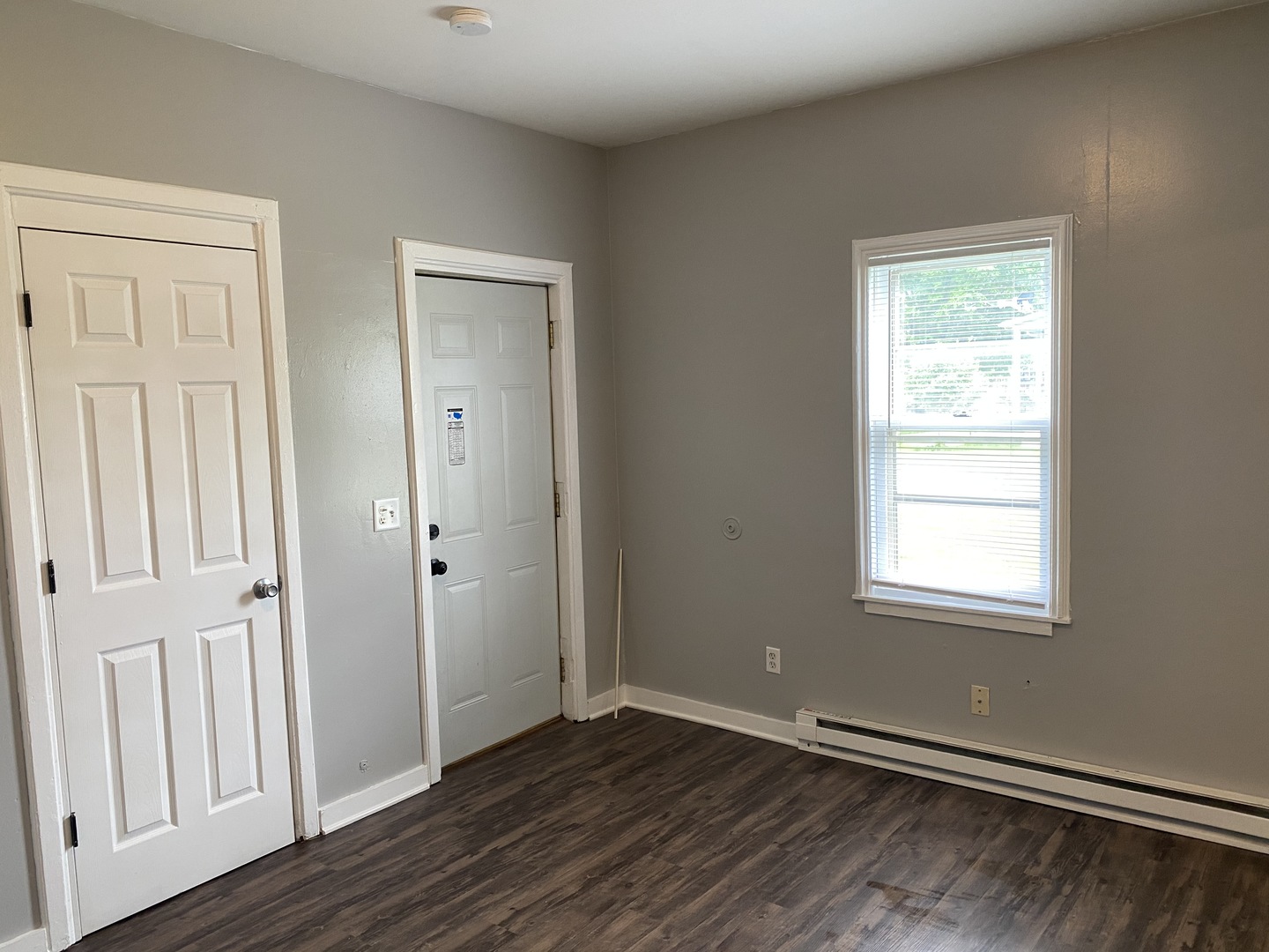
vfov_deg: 53.1
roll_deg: +1.1
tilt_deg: -5.6
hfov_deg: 67.3
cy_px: 476
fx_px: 953
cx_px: 634
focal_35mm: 26
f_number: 1.8
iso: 125
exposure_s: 1/60
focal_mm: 4.25
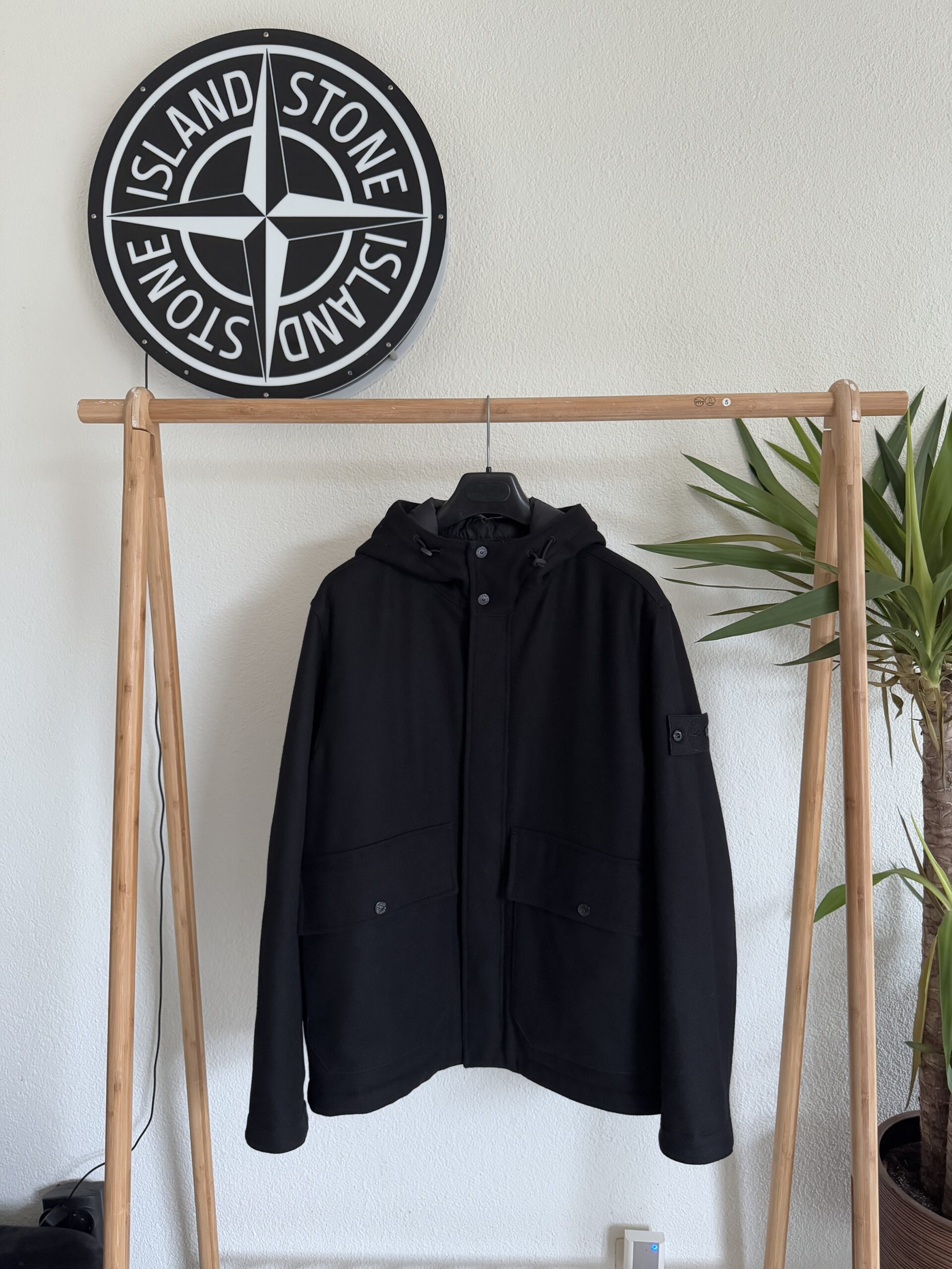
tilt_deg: -3.4
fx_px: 880
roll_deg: -0.2
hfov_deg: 56.8
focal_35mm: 24
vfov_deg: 71.6
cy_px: 634
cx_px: 476
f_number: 1.78
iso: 1000
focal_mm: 6.76
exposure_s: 1/38
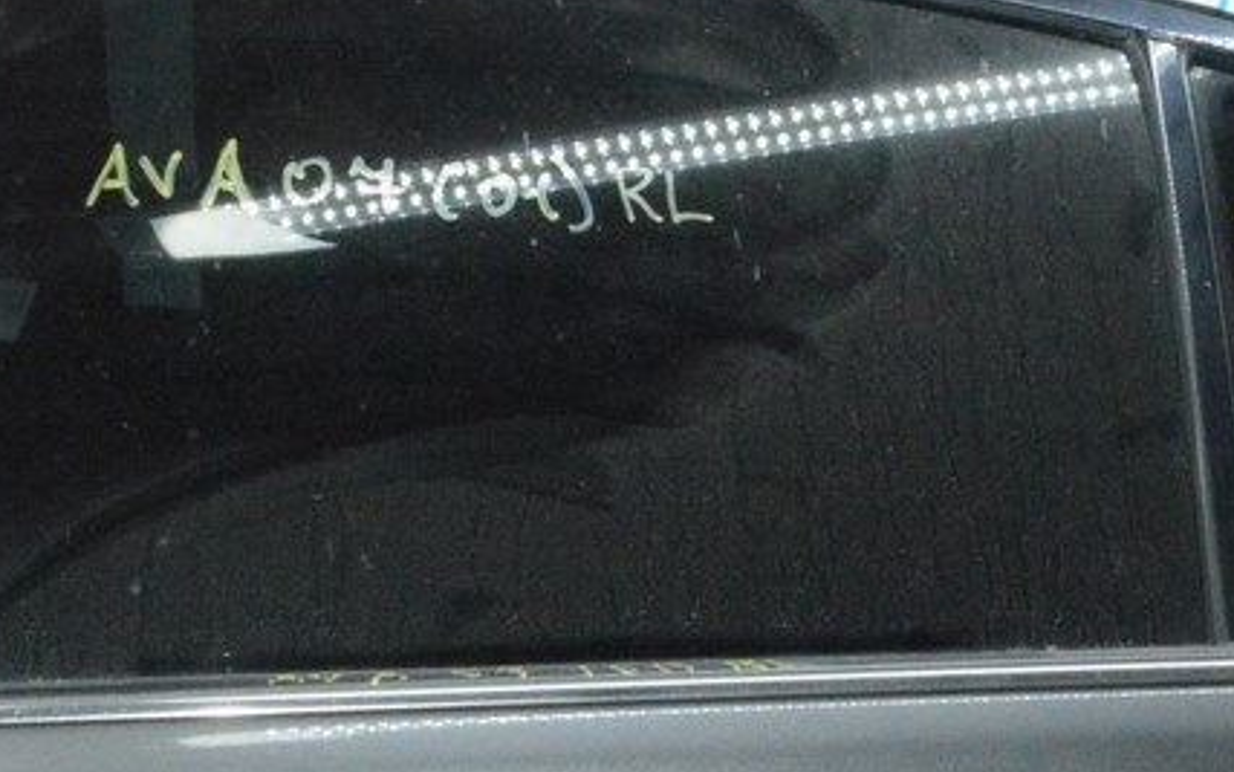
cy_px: 163
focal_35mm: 66
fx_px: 2220
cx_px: 428
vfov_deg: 19.5
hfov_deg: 30.9
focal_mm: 18
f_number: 16
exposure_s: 1/160
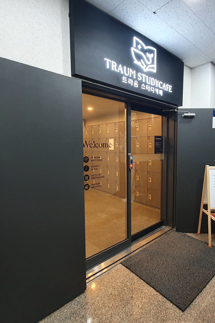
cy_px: 159
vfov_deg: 86.9
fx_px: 170
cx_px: 142
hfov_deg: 63.1
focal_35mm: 19
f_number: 2.2
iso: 320
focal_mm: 1.8
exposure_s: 1/40
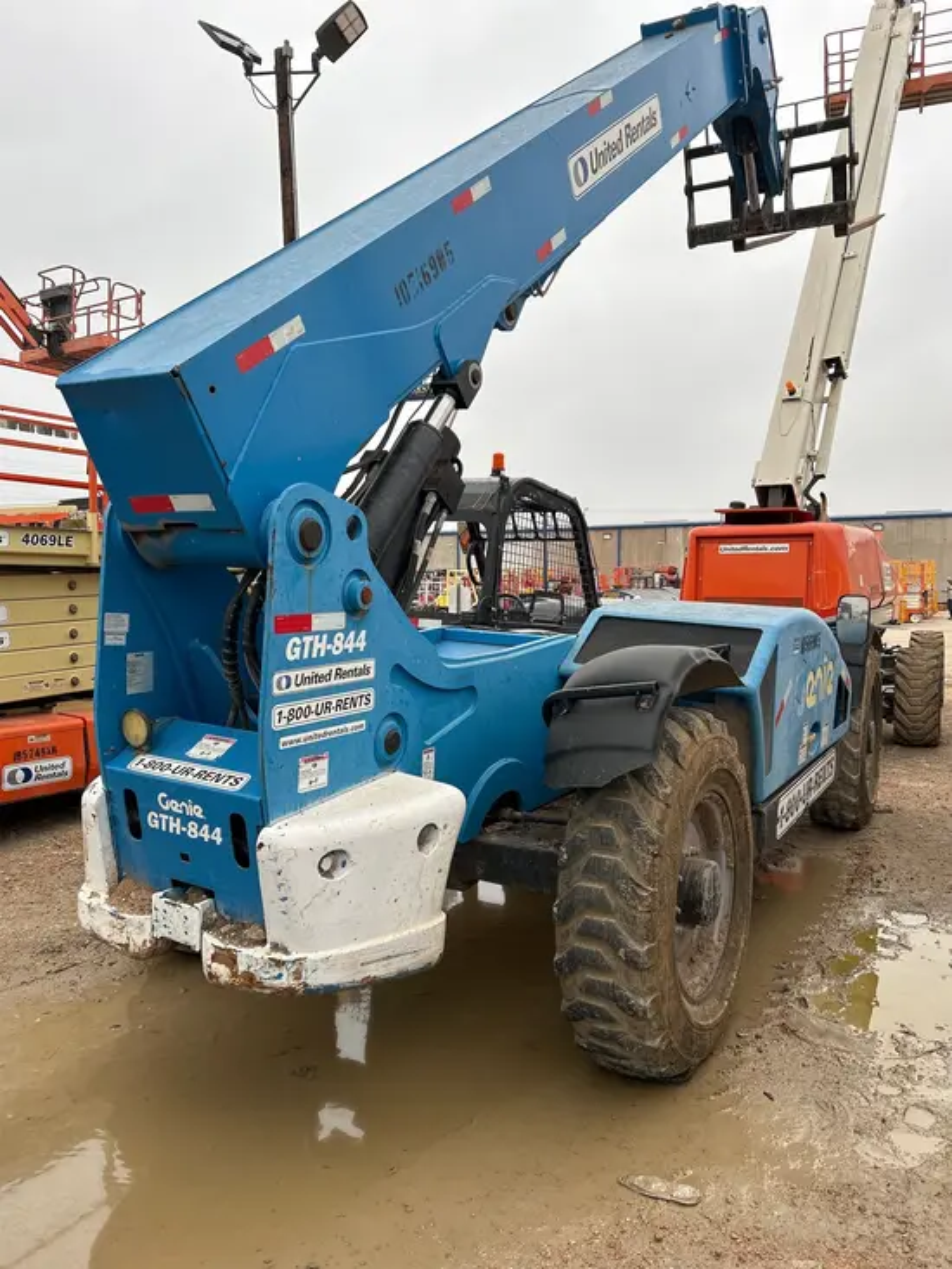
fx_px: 953
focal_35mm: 26
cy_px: 634
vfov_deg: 67.3
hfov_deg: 53.1
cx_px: 476
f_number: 1.5
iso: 50
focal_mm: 5.7
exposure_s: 1/121
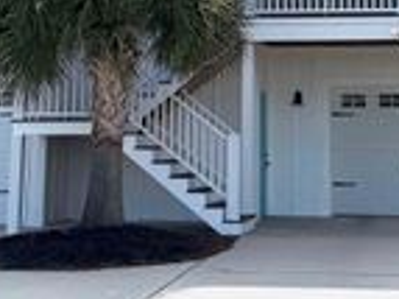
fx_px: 967
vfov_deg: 16.7
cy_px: -67
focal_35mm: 84
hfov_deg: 22.9
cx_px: 329
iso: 80
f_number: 1.78
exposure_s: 1/10309
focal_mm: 6.76
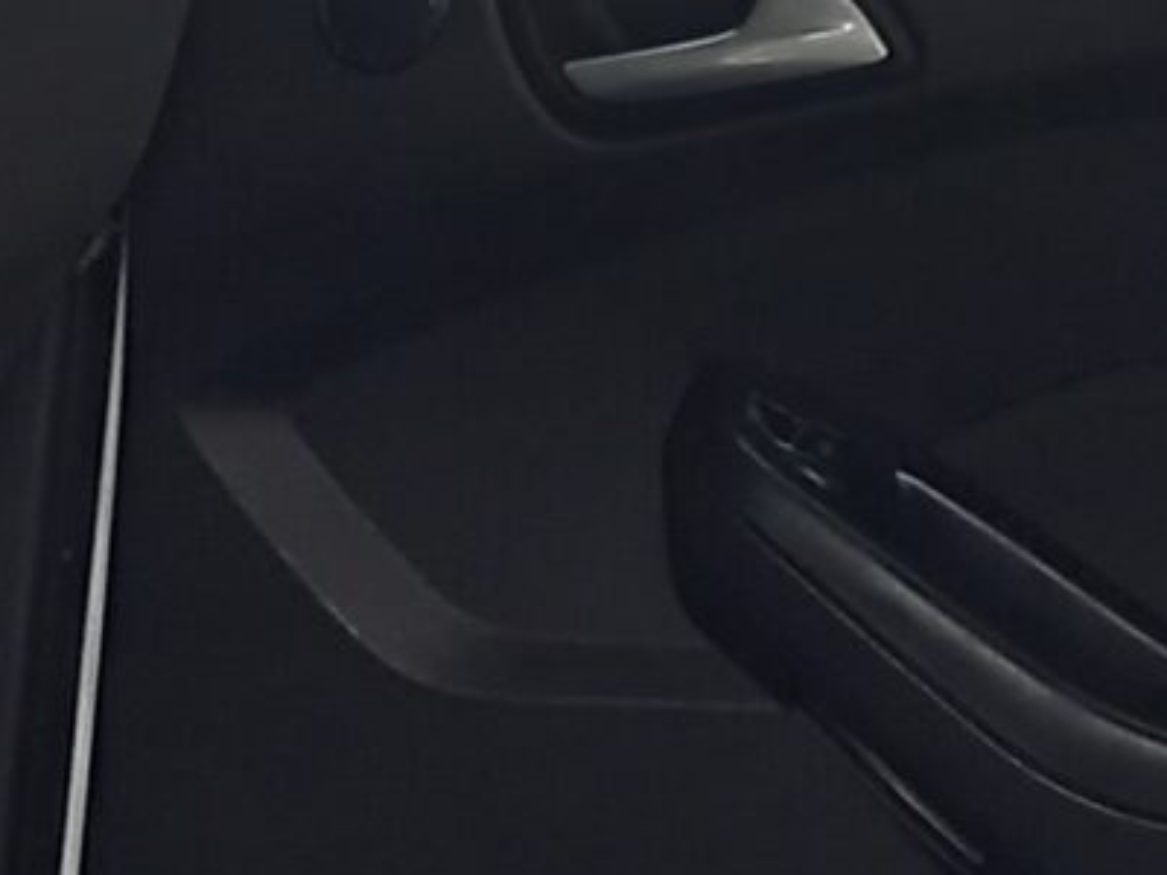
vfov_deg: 8.6
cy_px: 1960
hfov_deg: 12.0
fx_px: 5394
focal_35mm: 160
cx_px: -388
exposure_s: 1/60
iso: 80
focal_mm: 4.6
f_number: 2
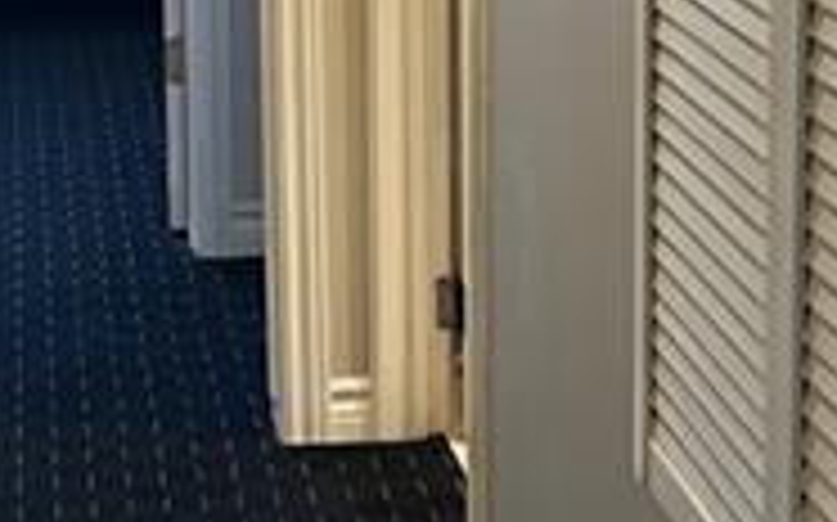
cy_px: -184
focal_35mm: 114
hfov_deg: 18.1
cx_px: 140
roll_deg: +1.0
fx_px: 2599
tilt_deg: -7.3
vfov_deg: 11.1
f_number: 1.6
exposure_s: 1/60
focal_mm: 5.1
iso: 250
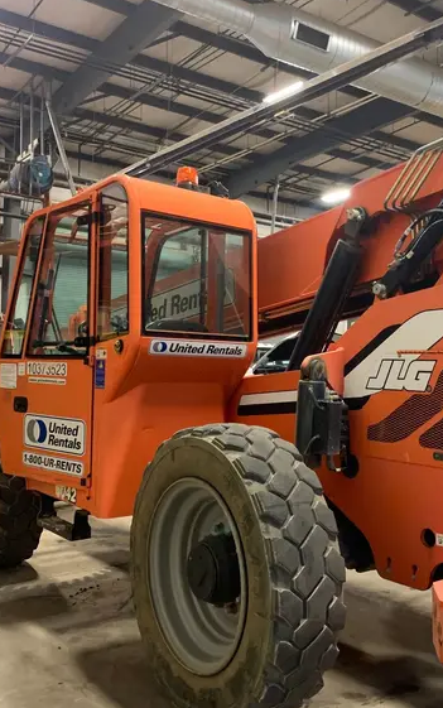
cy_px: 368
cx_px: 283
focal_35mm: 36
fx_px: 695
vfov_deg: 54.0
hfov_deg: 35.1
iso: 400
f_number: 1.8
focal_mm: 4.25
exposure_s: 1/30
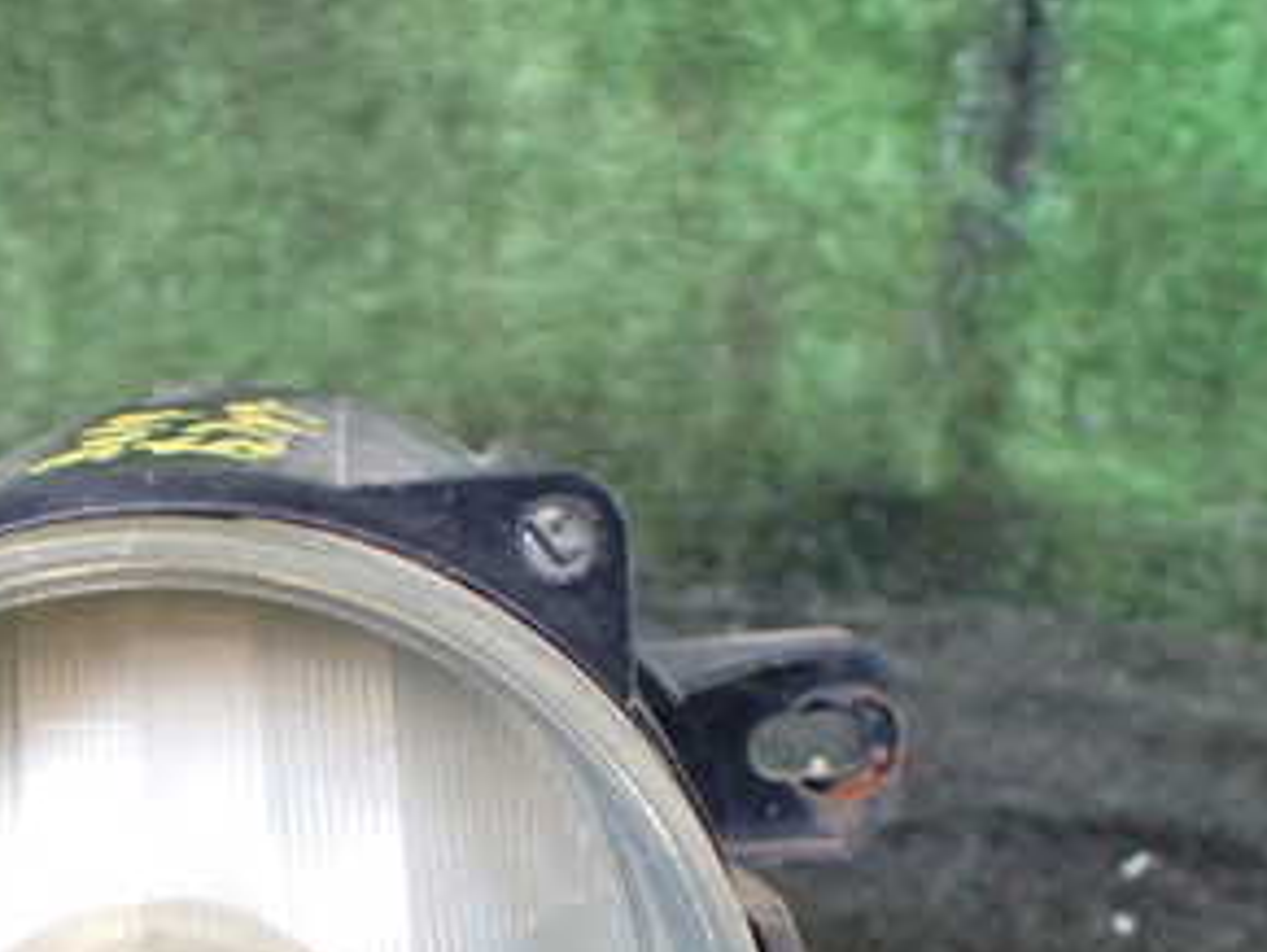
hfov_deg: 30.1
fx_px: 2271
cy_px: 943
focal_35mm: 62
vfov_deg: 22.8
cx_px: 170
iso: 400
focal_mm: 5.4
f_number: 2.3
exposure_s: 1/125
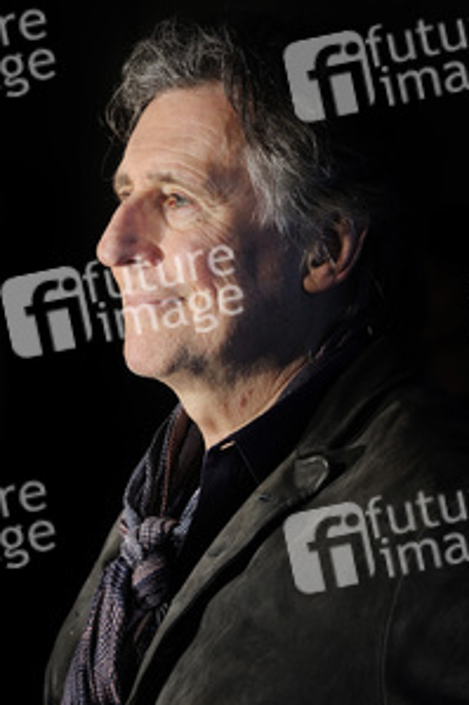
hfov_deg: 5.1
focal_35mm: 268
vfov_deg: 7.7
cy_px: 420
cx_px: 191
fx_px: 5243
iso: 200
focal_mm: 200
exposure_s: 1/100
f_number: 10
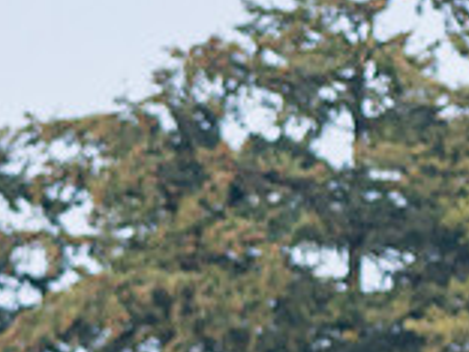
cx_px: 99
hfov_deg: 0.9
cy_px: 641
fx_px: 28615
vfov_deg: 0.7
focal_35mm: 2112
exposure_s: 1/1000
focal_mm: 300
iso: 500
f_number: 2.8
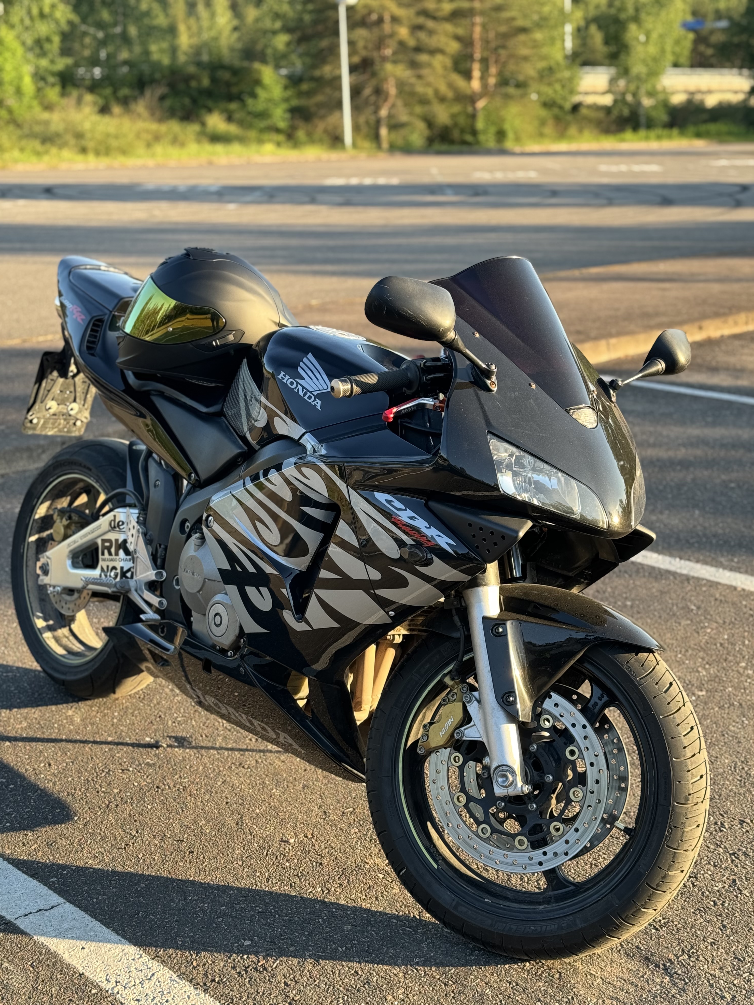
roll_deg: +2.3
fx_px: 1423
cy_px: 511
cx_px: 371
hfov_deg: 29.7
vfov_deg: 38.9
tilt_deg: -15.7
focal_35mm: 49
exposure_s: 1/186
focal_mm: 6.86
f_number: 1.78
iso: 64
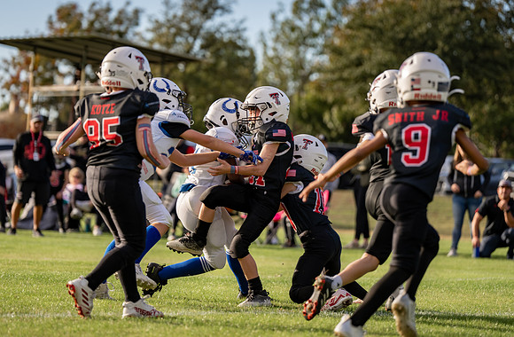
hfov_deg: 13.6
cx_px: 232
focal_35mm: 152
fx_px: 2162
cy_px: 149
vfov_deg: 8.9
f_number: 2.8
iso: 125
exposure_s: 1/1600
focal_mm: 138
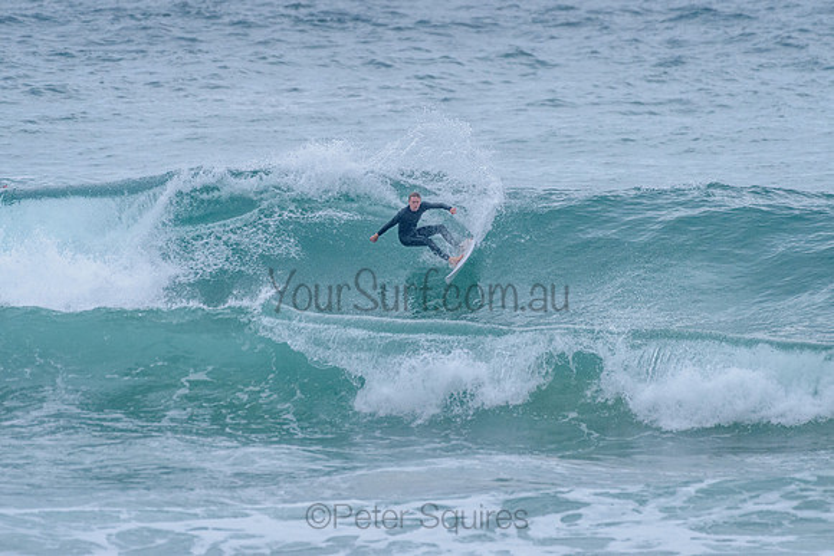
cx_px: 418
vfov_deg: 2.2
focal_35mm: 613
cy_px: 216
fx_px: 14199
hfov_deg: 3.4
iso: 2200
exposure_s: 1/2000
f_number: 5.6
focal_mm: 500
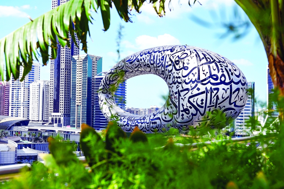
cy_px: 94
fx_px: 300
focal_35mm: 38
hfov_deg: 50.7
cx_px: 142
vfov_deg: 35.0
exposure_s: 1/320
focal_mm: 38
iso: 100
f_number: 9
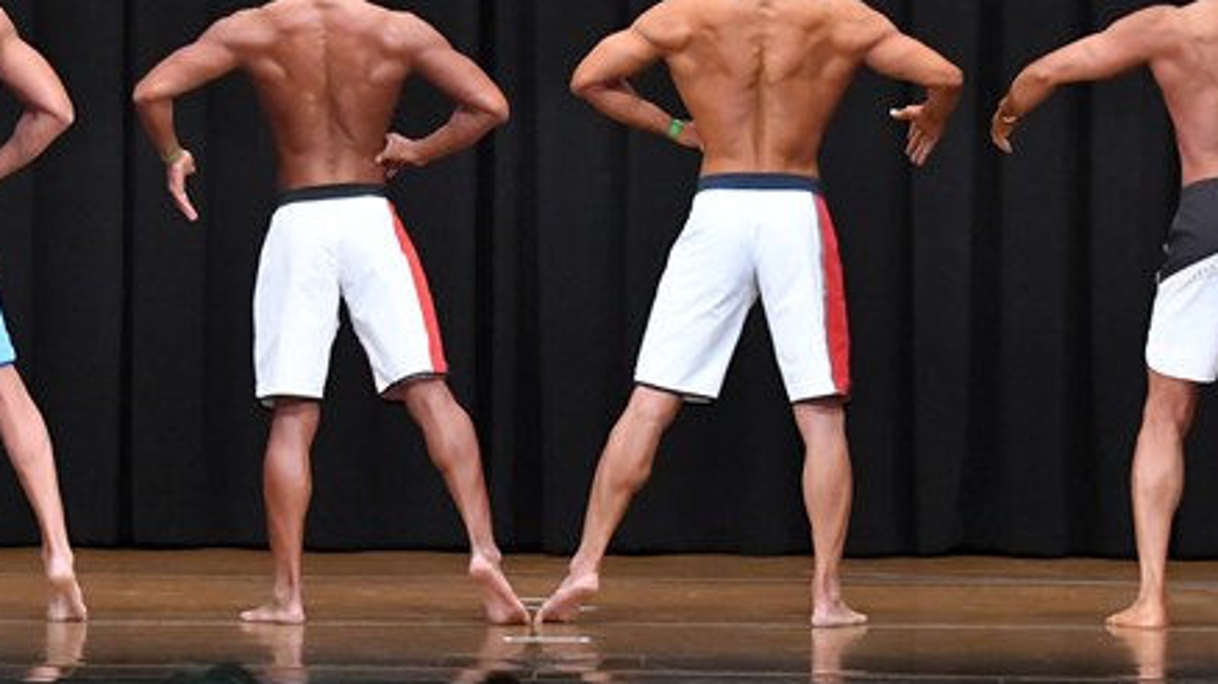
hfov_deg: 8.6
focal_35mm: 250
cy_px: 250
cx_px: 482
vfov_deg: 4.9
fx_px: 8071
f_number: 5.6
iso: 8000
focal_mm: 90
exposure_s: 1/400
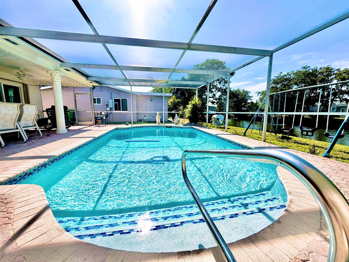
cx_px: 174
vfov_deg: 85.7
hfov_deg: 102.1
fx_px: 141
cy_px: 131
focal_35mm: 14
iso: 25
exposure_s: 1/770
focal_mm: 2.22
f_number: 2.2
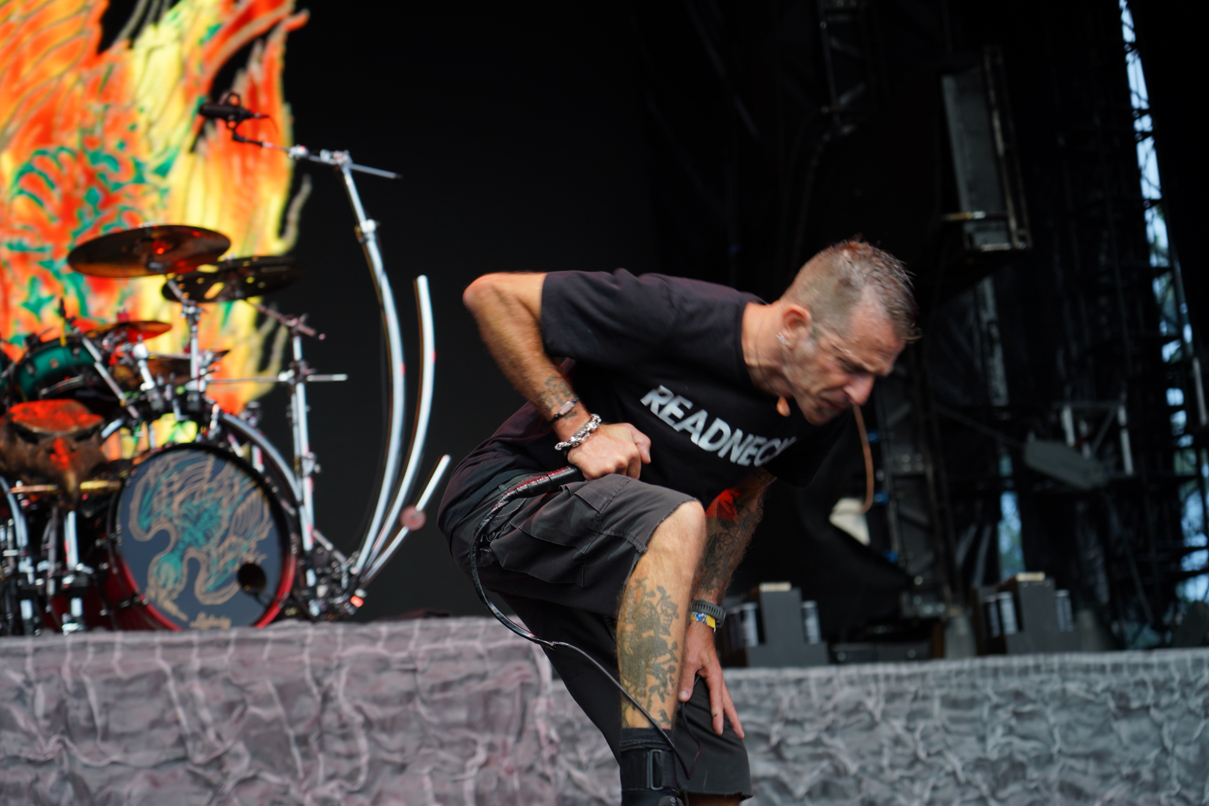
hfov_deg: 22.9
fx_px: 2989
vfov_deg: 15.4
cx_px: 604
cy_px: 403
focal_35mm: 89
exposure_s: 1/100
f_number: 4
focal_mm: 89
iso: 200
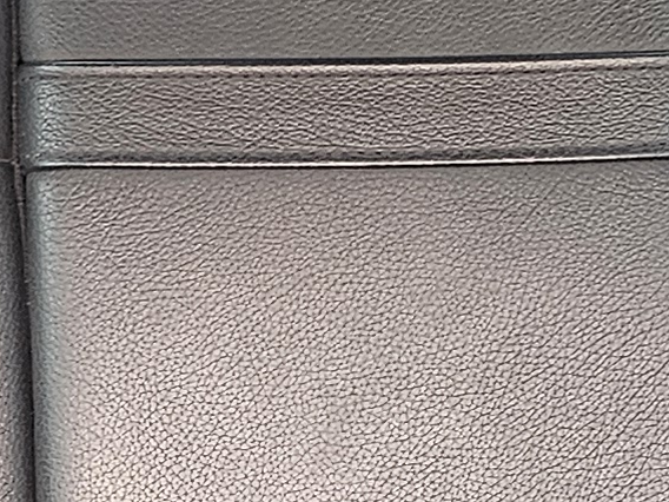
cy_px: 401
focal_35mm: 162
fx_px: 3131
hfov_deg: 12.2
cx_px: 331
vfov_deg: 9.1
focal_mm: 6.3
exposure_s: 1/50
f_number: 1.7
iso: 640
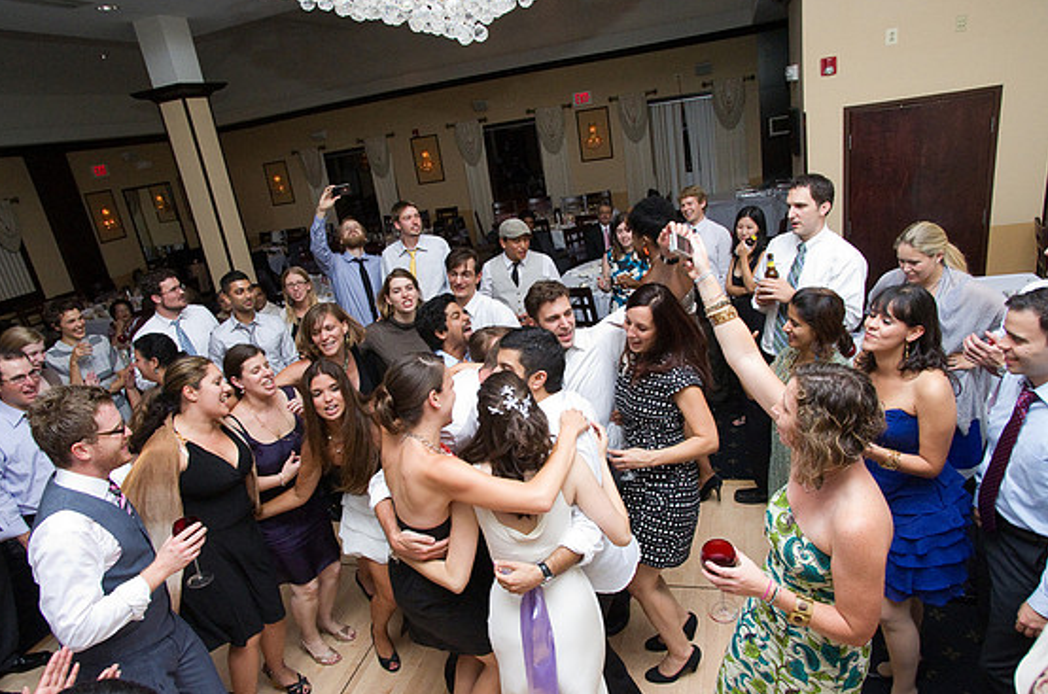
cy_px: 351
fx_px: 639
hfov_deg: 78.7
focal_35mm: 22
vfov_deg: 57.0
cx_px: 522
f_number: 6.3
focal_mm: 14
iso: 2500
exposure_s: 1/180
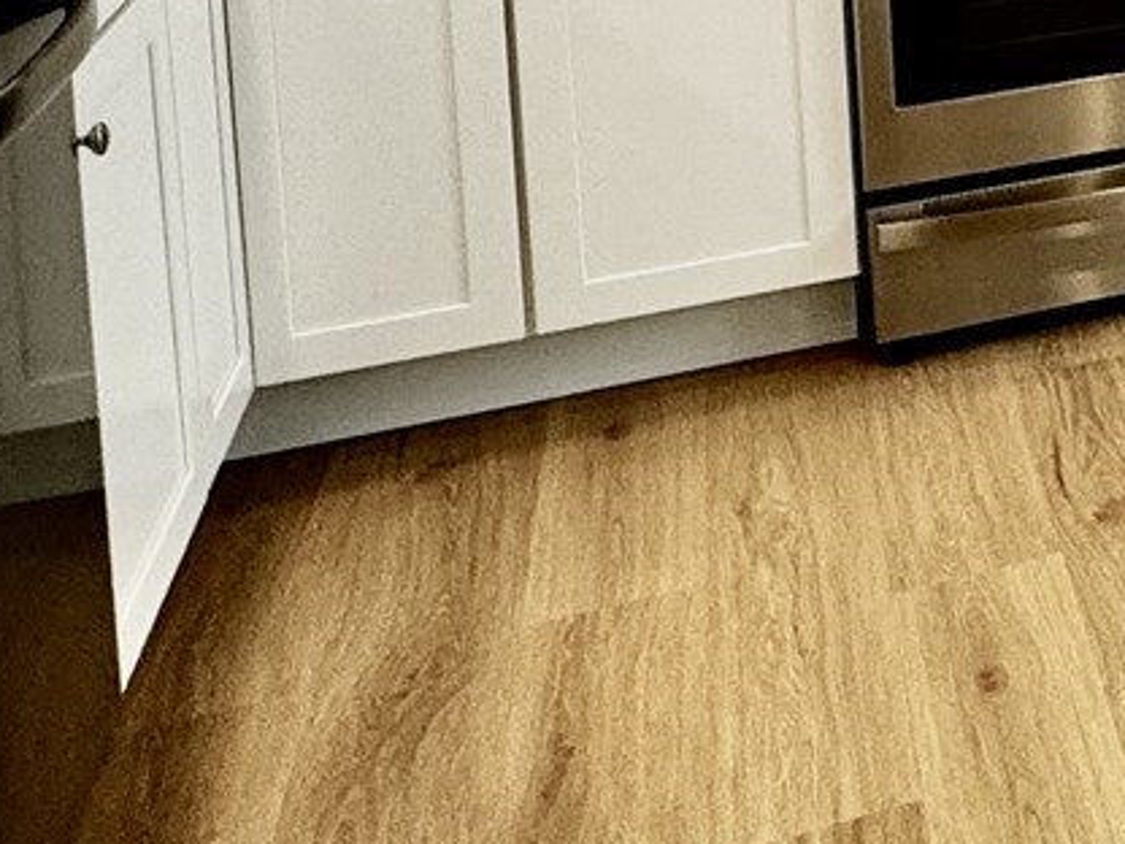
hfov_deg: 21.1
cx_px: 1909
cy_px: -438
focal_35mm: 69
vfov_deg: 18.7
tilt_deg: -5.5
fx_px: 2242
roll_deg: +0.9
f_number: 2.2
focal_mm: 2.22
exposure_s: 1/120
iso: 80
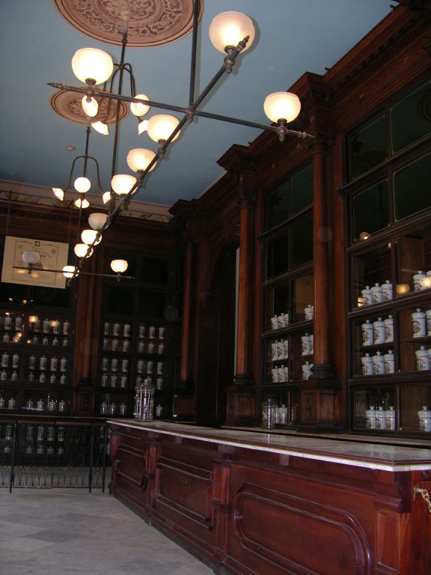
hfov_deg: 40.7
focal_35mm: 35
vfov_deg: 52.6
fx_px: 581
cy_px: 288
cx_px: 216
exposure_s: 1/60.1
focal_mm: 8.9
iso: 100
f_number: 2.8
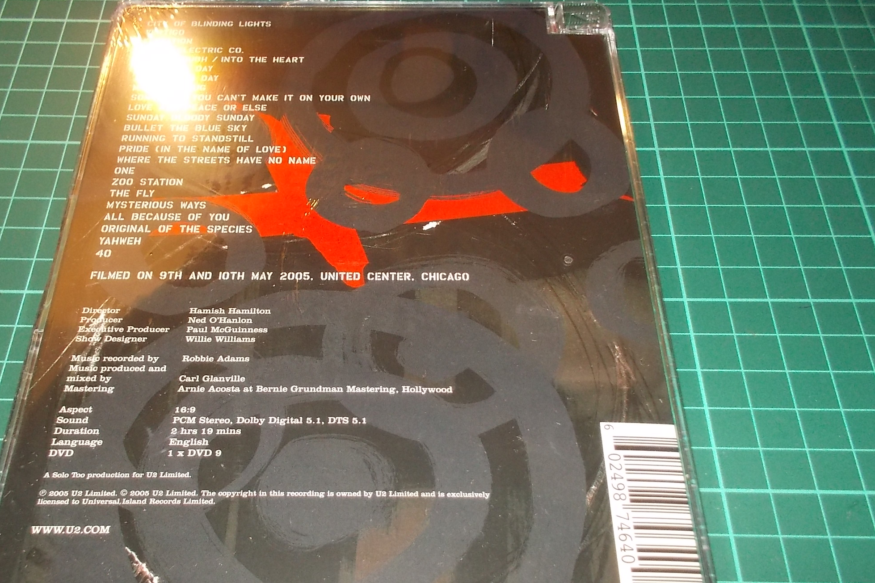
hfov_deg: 54.4
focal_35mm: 35
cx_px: 398
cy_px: 356
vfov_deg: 37.7
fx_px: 851
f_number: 3.3
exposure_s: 1/30
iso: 200
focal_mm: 4.1
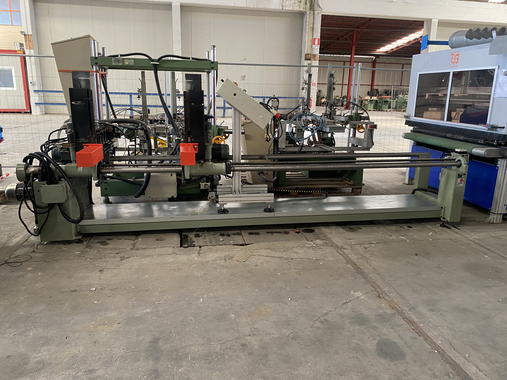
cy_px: 190
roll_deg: -1.8
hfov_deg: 67.3
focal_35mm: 26
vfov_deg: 53.1
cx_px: 254
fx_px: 381
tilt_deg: -14.7
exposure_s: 1/60
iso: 250
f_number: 1.8
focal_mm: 4.25
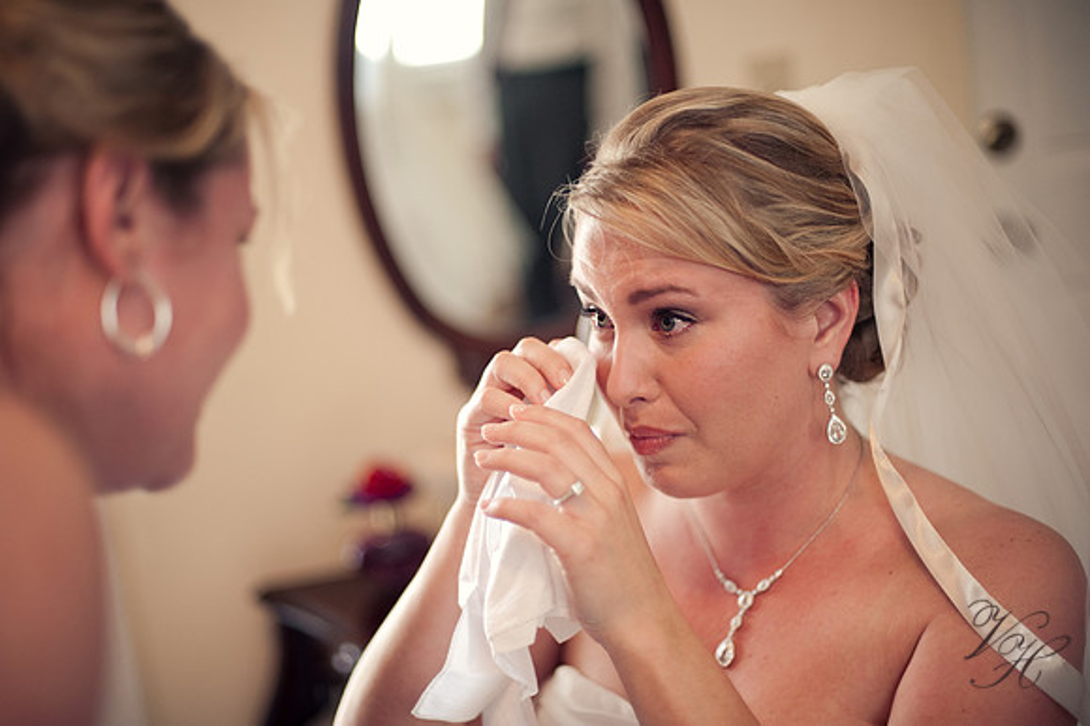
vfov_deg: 27.0
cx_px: 545
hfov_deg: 39.6
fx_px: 1513
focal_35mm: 50
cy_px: 363
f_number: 1.4
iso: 400
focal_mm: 50
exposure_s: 1/100
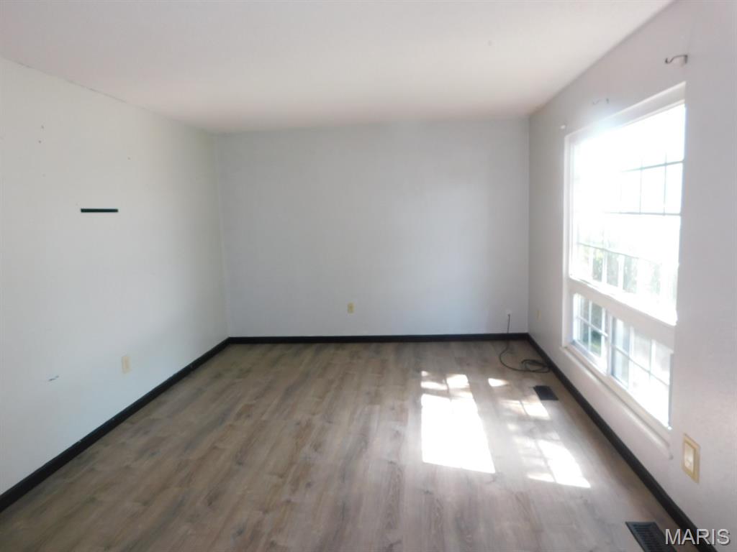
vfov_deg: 58.9
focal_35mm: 23
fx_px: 490
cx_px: 368
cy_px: 276
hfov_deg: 73.9
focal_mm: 4
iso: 125
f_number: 3
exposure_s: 1/40
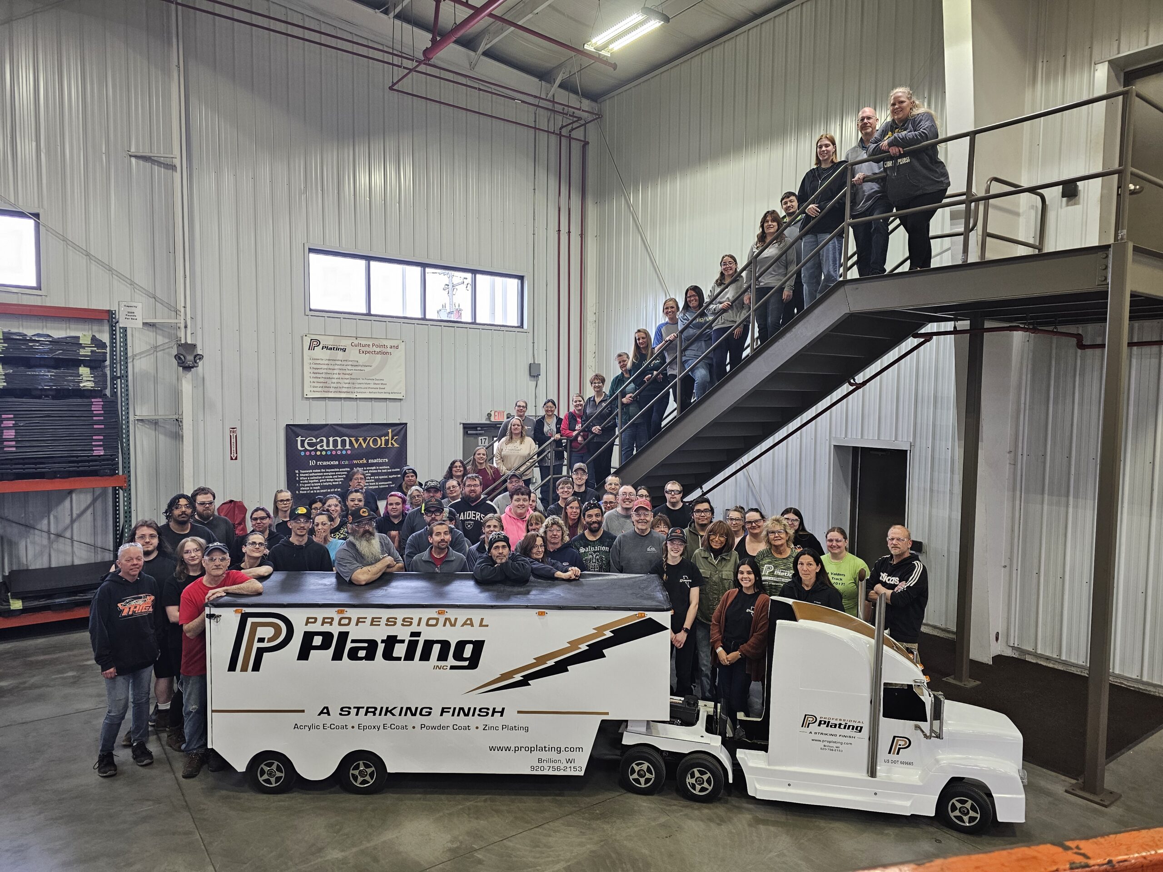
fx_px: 773
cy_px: 436
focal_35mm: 23
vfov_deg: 58.9
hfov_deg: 73.9
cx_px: 582
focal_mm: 6.3
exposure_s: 1/120
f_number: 1.7
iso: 200
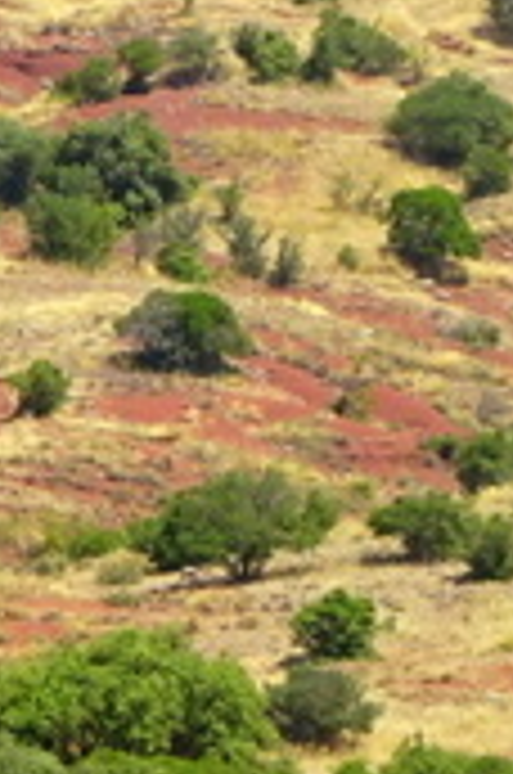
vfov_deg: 3.6
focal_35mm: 577
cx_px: 414
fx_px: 12382
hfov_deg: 2.4
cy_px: 356
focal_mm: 15.92
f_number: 5
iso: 80
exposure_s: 1/320
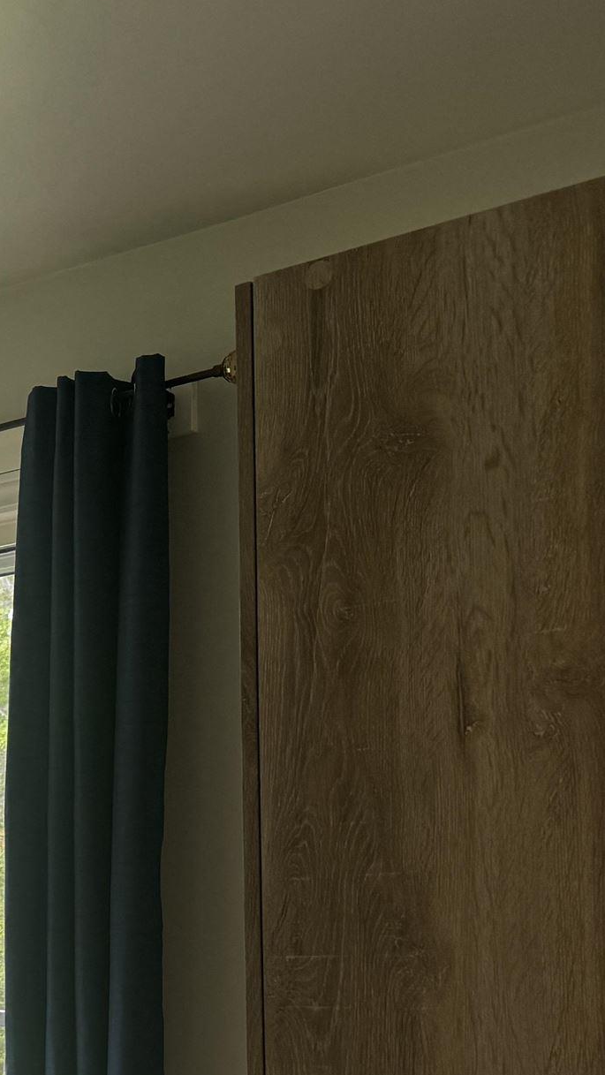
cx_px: -496
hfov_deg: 15.6
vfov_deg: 30.9
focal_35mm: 66
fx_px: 1881
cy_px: 890
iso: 80
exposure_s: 1/283
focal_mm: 6.76
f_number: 1.78
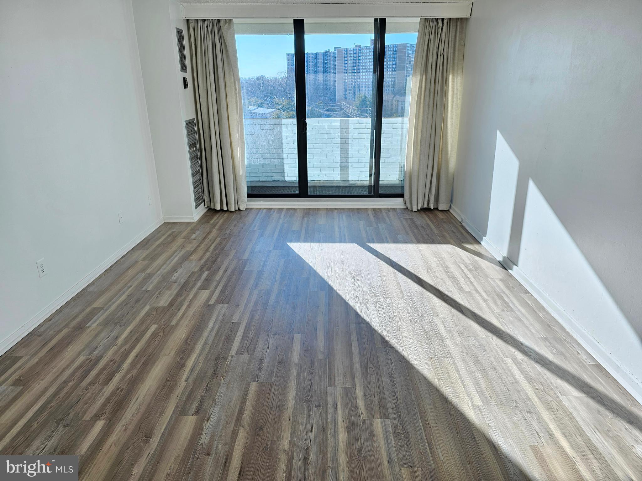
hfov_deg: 73.9
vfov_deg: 58.9
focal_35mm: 23
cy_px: 240
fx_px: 427
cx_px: 321
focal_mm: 6.3
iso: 32
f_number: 1.7
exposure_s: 1/182
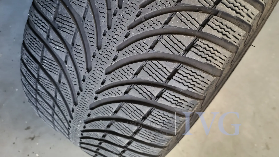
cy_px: 44
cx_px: 150
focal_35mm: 31
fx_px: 229
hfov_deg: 62.5
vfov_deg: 37.1
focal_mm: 5.4
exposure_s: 1/50
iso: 250
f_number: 1.8
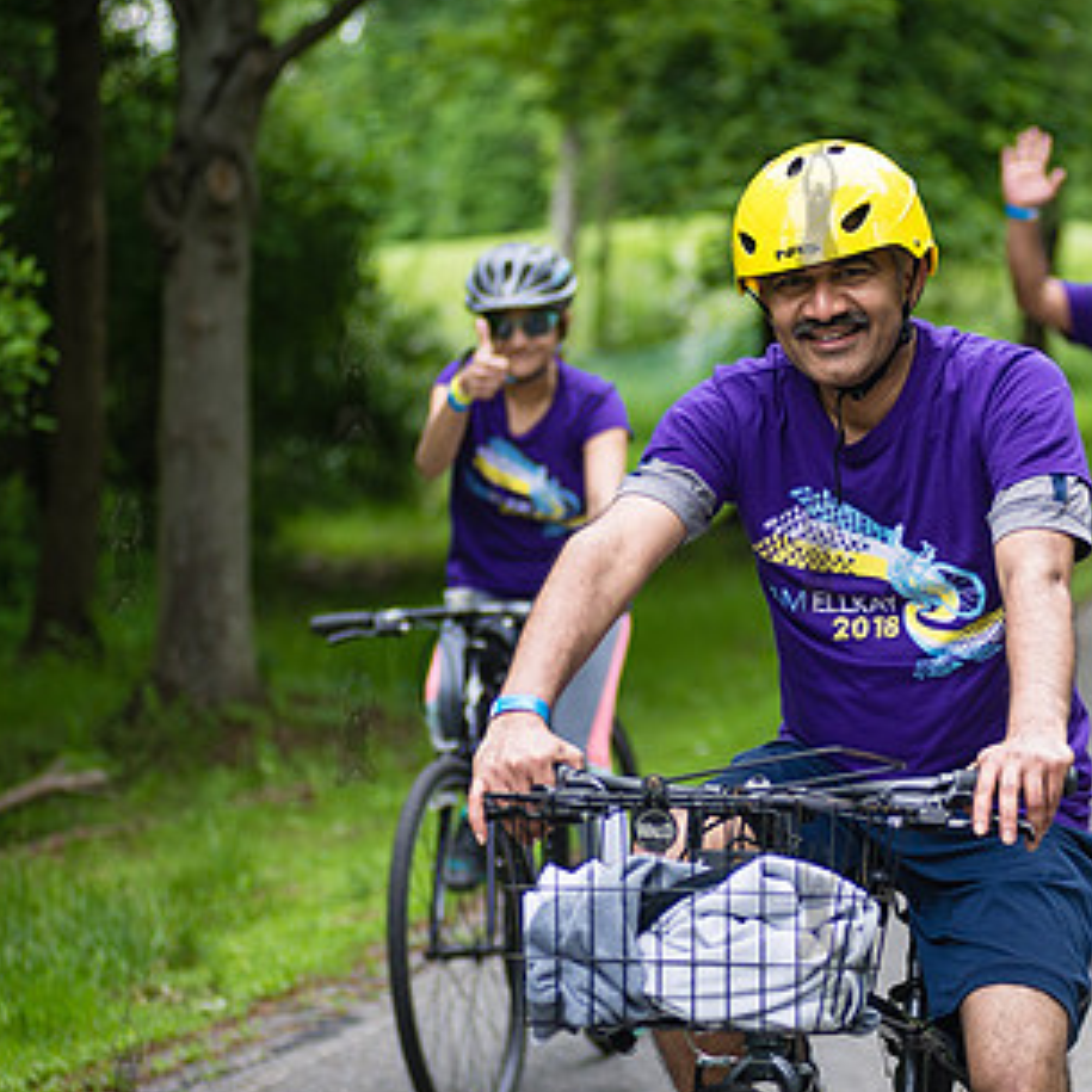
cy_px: 550
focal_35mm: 139
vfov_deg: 12.6
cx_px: 816
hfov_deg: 12.5
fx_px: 4961
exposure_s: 1/800
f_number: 2.8
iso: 400
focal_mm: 86
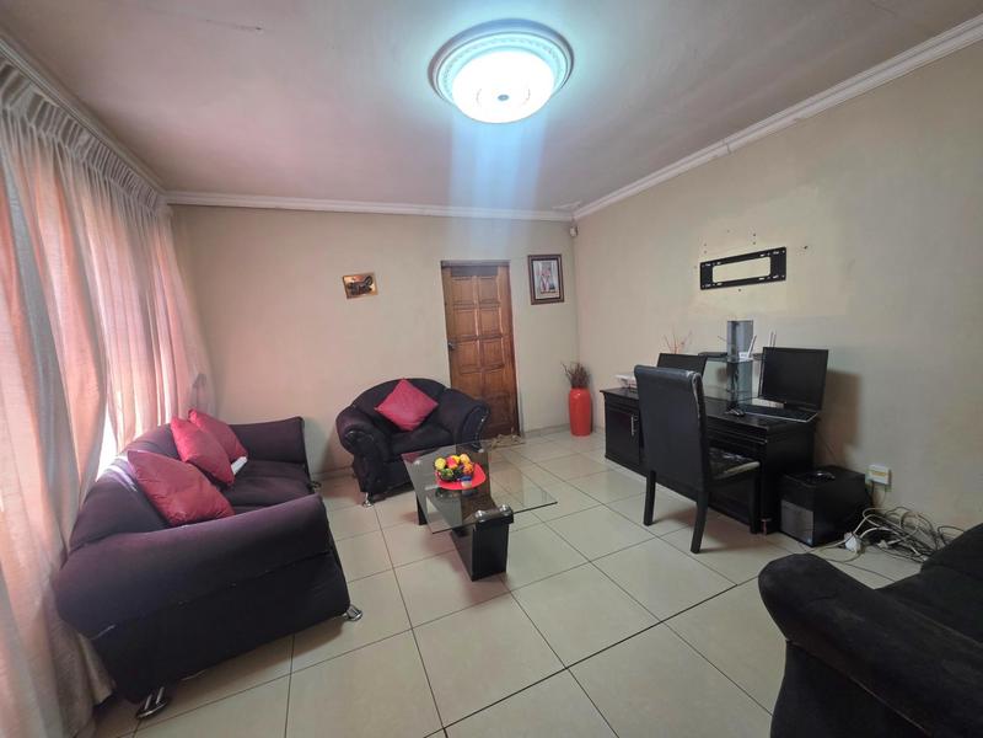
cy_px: 369
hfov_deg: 106.2
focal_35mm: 13
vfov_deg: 89.9
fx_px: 369
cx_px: 492
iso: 200
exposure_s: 1/101
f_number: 1.9
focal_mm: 2.2
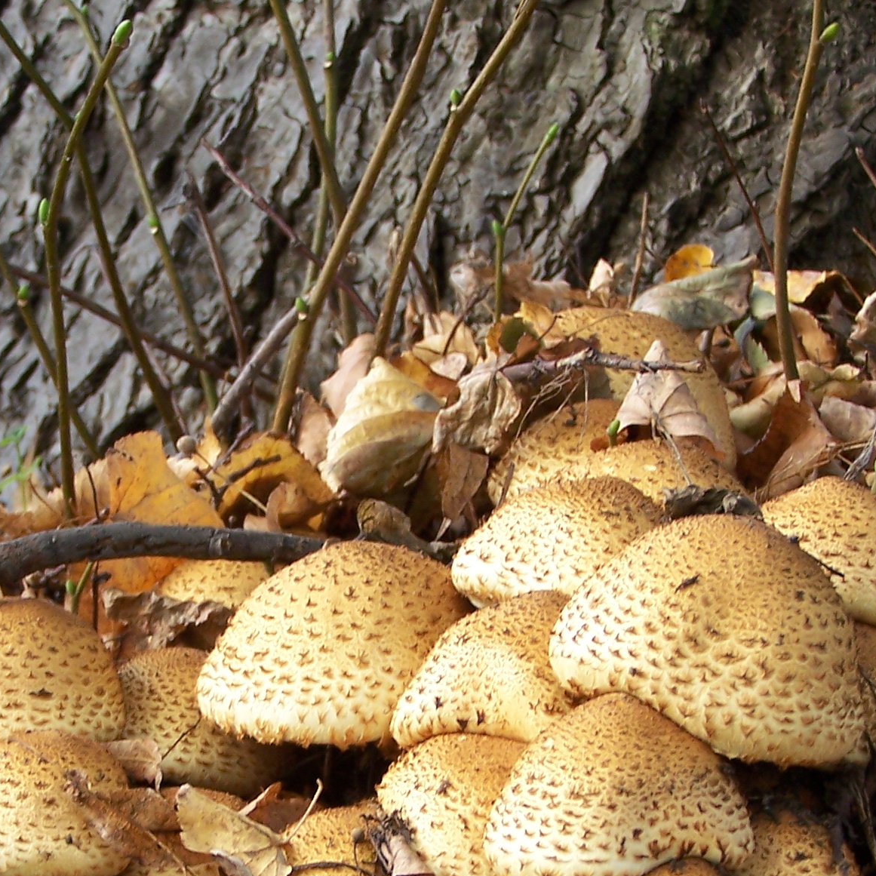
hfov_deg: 17.3
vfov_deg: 17.2
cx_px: 282
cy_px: 711
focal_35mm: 100
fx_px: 2863
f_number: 3
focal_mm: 8.5
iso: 100
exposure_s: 1/60
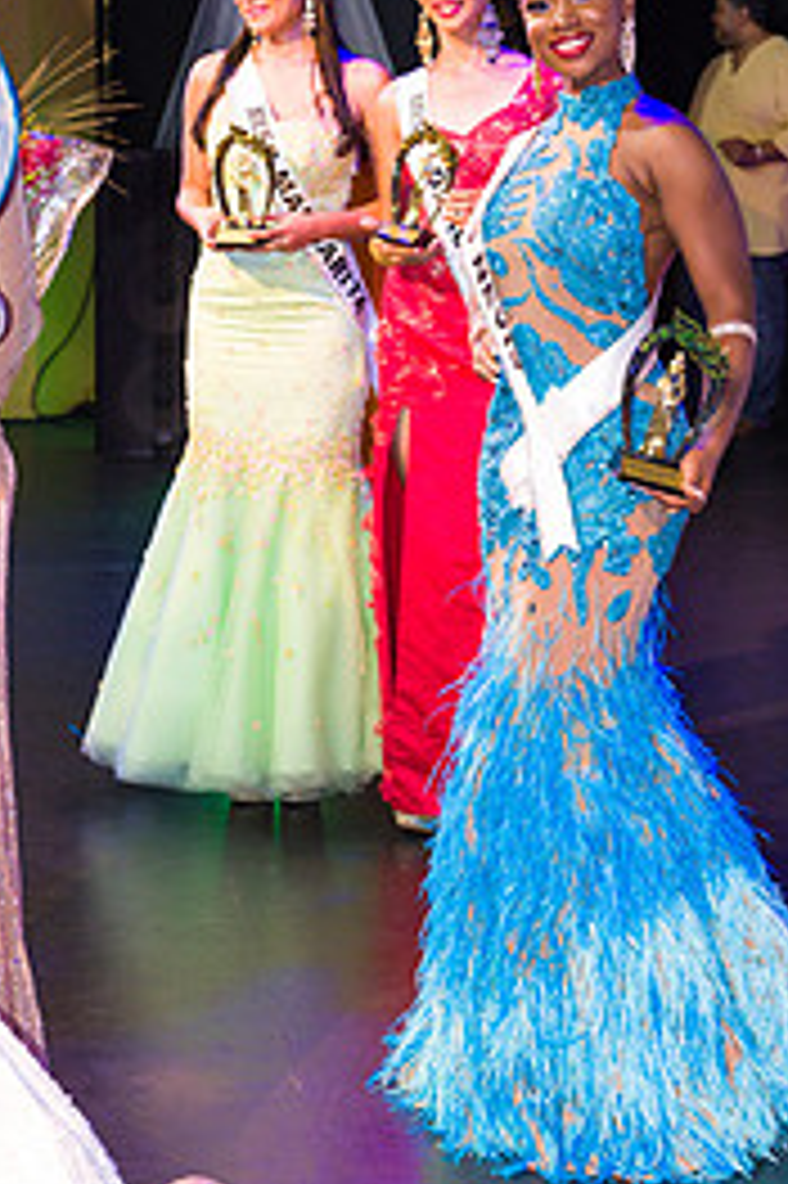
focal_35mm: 96
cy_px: 324
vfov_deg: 21.1
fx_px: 3156
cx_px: 549
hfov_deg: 14.2
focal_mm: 56
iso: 4000
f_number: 5
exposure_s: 1/160
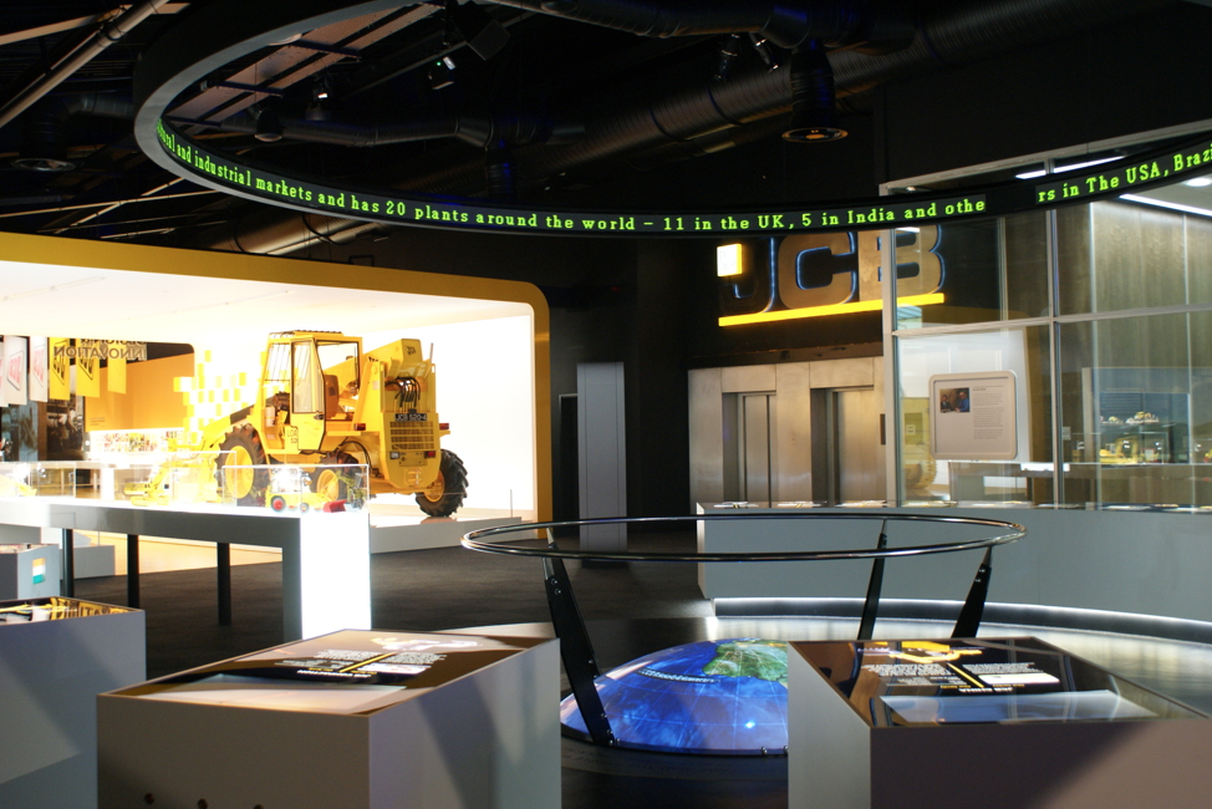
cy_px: 404
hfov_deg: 48.4
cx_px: 615
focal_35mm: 40
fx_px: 1347
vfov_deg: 33.4
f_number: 4.5
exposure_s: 1/8
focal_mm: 26
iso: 400
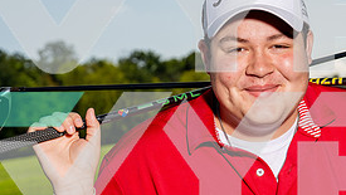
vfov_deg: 8.1
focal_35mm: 149
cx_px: 269
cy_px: 153
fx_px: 1368
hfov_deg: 14.3
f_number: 5.6
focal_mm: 57
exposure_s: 1/1250
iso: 100
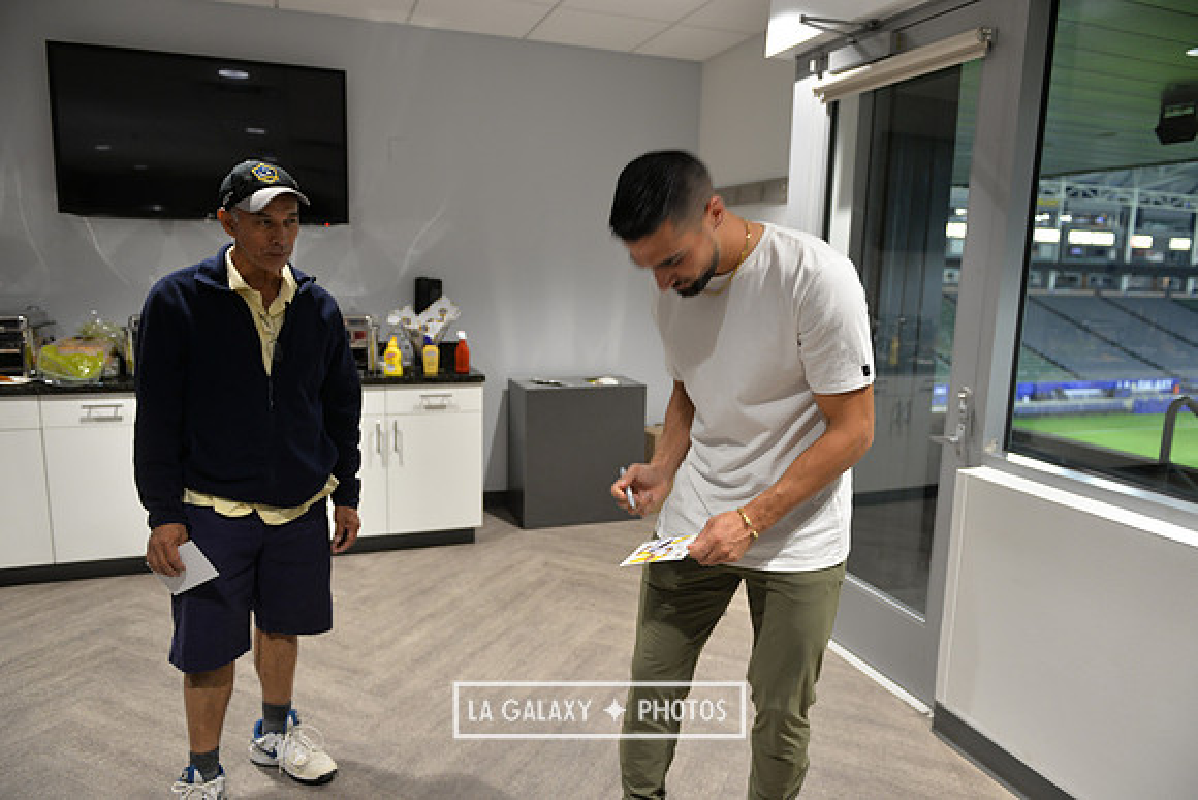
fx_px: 799
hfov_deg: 73.7
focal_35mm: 24
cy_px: 400
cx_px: 599
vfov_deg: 53.2
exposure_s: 1/60
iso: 800
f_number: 2.8
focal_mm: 24
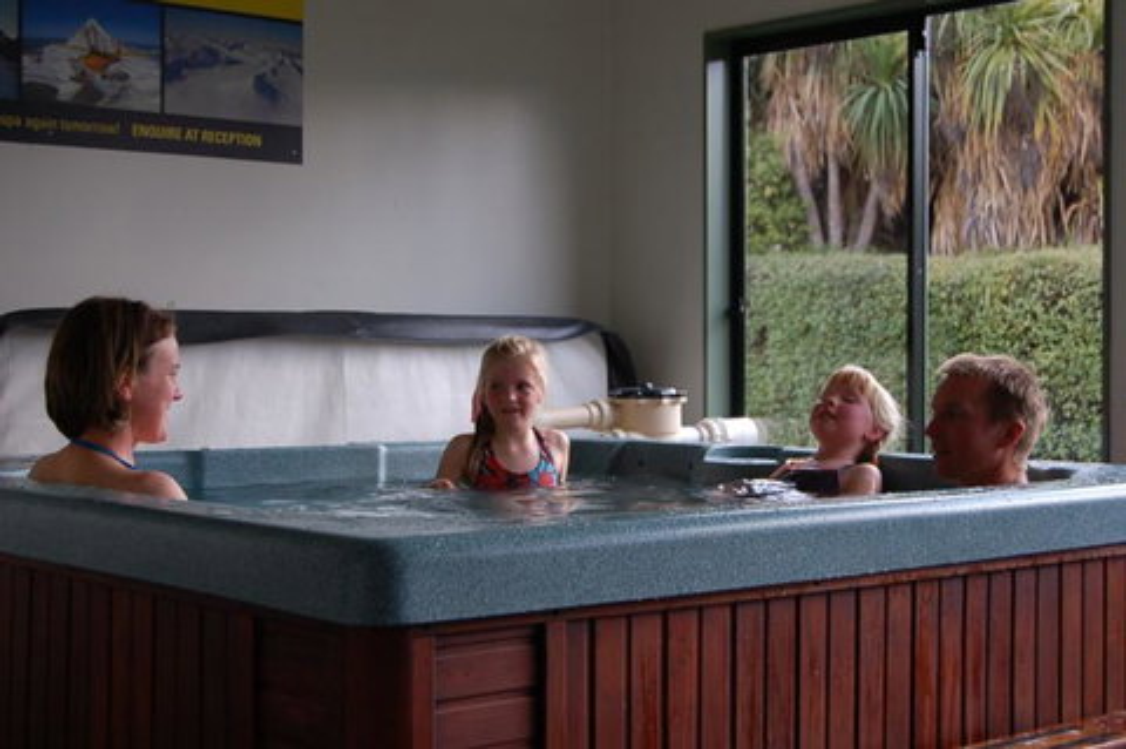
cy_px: 374
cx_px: 563
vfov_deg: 23.7
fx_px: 1781
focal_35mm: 57
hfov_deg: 35.1
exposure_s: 1/100
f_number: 5
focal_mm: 38
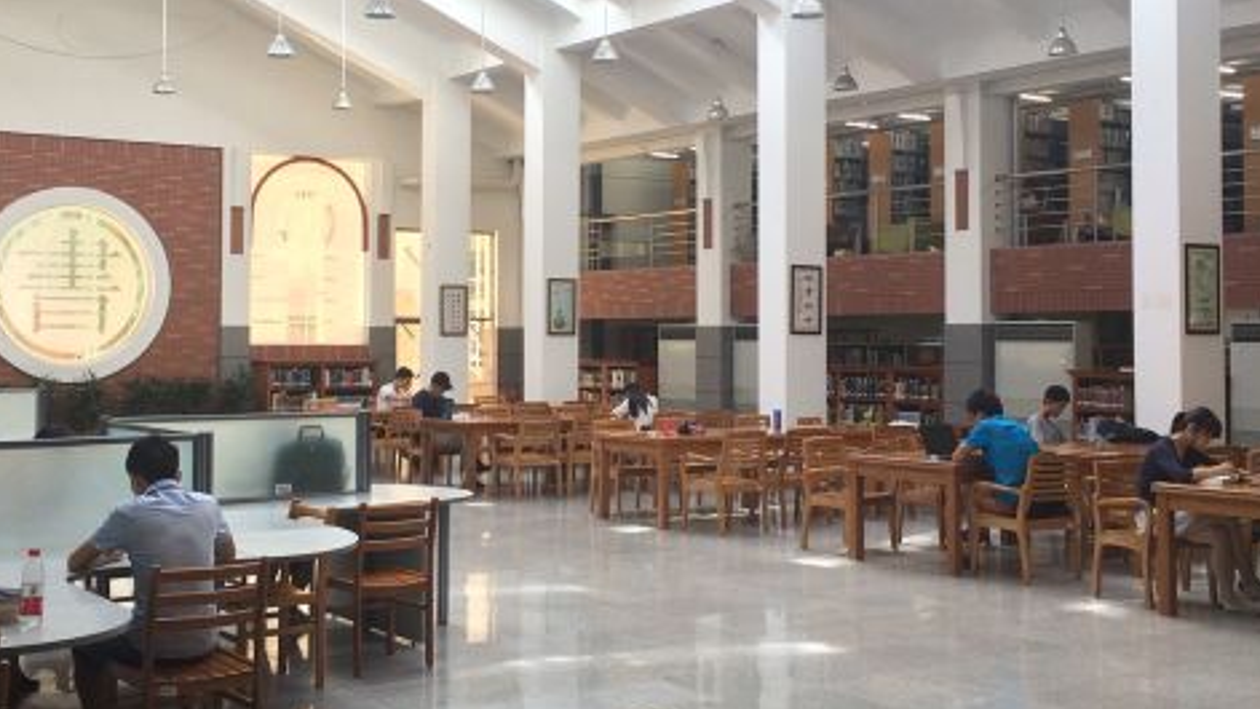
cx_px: 605
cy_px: 266
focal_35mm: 47
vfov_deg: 25.4
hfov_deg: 43.7
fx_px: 1570
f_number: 2.2
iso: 40
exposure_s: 1/100
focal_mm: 4.15
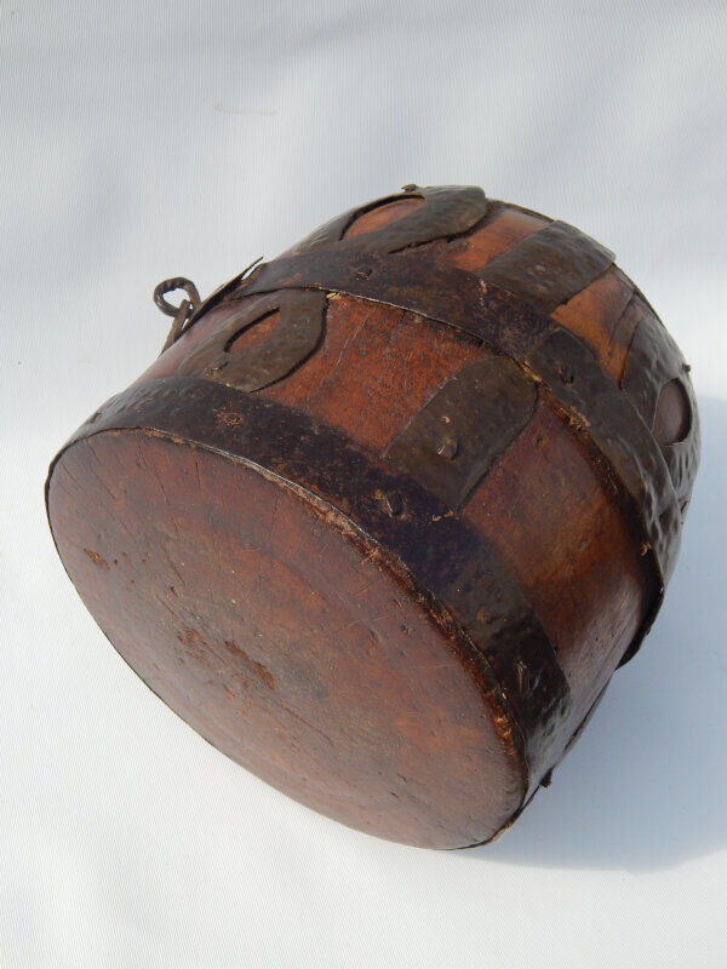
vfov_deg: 34.9
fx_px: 1540
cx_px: 364
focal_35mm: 55
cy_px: 484
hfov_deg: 26.6
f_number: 3.8
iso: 125
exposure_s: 1/400
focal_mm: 9.7
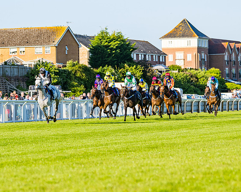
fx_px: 1466
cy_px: 108
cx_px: 63
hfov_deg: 9.4
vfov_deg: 7.5
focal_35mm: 206
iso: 200
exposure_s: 1/1250
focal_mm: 110
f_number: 4
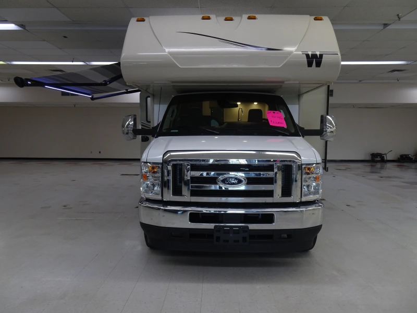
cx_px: 208
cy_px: 156
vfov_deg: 56.8
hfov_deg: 71.6
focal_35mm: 24
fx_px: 289
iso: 80
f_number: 3.5
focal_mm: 4.1
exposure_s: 1/40
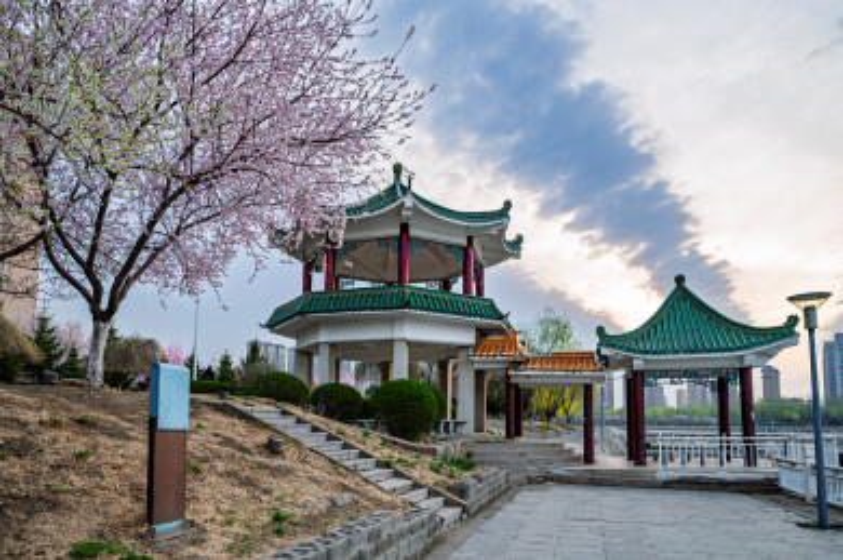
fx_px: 561
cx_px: 422
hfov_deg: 73.8
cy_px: 280
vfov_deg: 53.0
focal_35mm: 24
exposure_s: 1/250
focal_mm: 24
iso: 100
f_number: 3.5
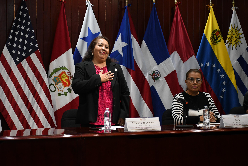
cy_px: 83
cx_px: 124
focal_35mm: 75
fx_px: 517
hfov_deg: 27.0
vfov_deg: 18.2
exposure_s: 1/100
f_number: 5.6
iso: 2000
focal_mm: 50
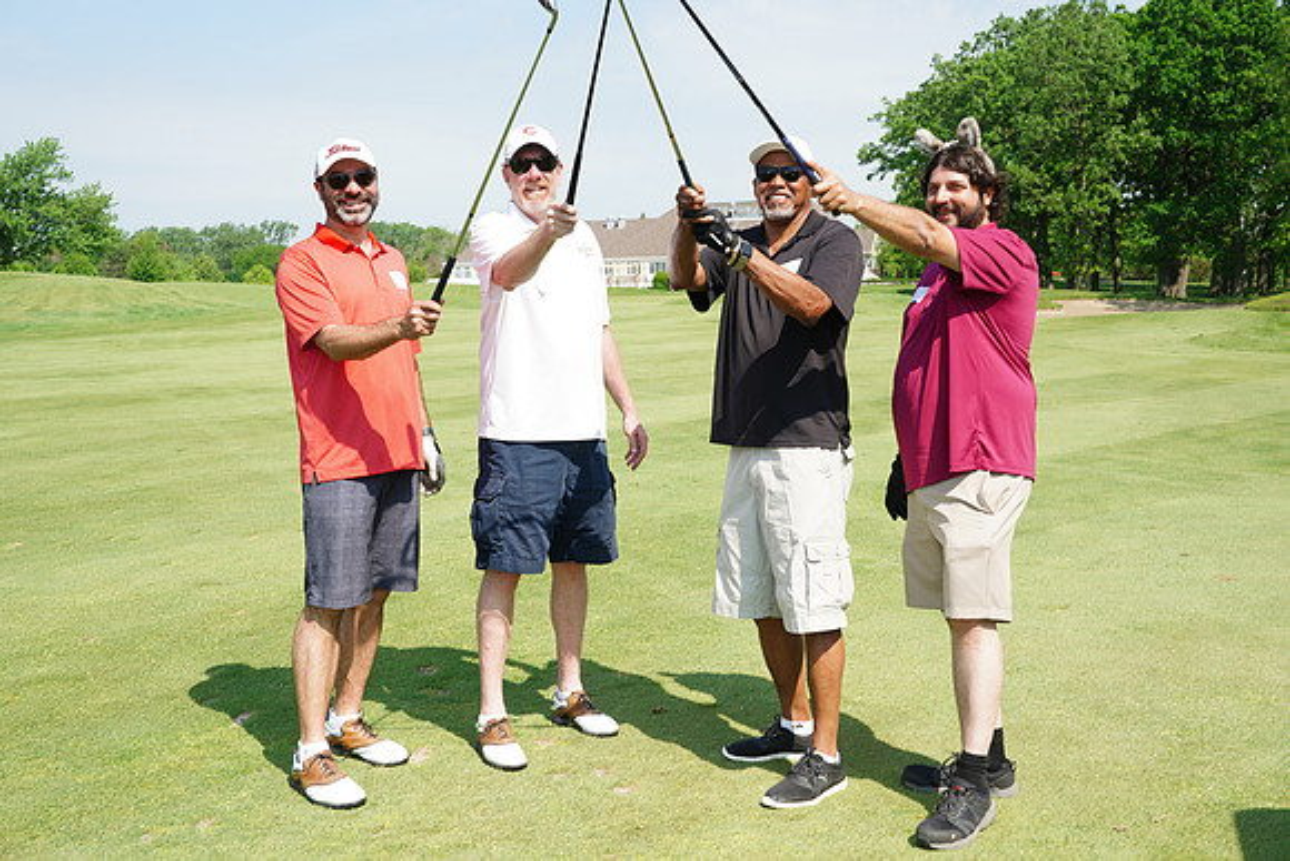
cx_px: 645
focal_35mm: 43
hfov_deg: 45.4
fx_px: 1541
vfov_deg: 31.2
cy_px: 430
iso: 125
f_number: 8
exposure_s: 1/200
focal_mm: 43
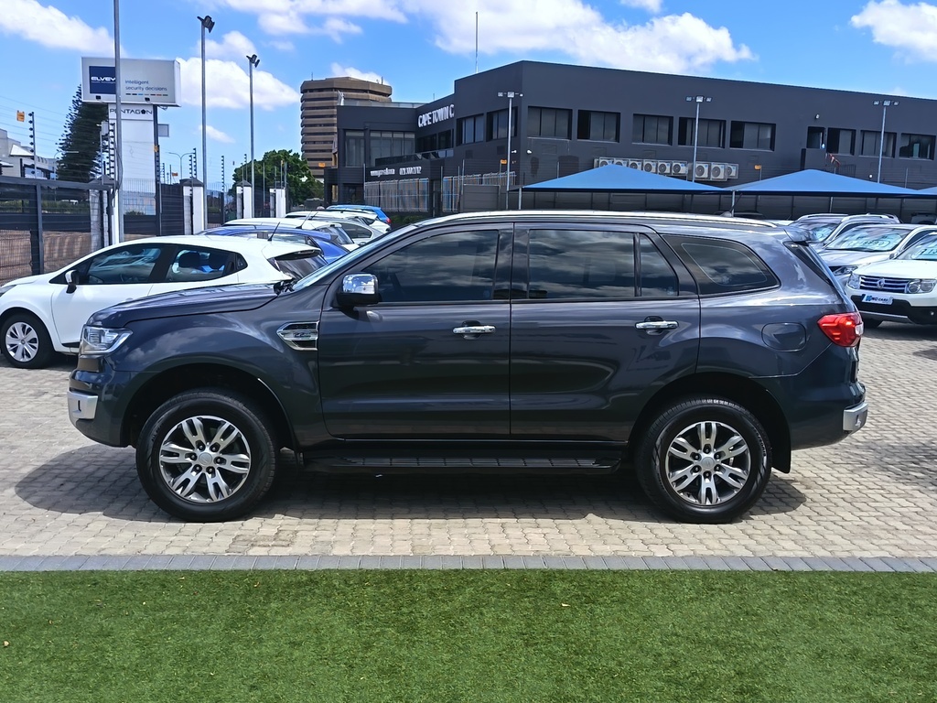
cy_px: 352
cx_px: 468
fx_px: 947
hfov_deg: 52.6
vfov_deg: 40.7
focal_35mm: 35
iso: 100
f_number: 1.75
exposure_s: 1/611
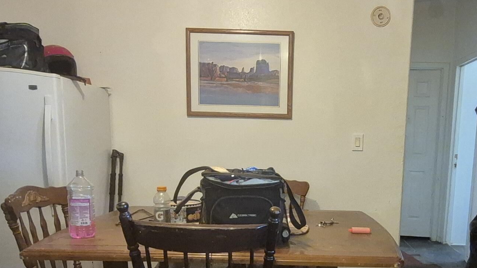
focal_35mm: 33
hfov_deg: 58.6
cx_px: 305
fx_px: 417
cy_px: 194
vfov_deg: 35.0
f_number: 2.2
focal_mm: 1.74
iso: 1000
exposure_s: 1/60
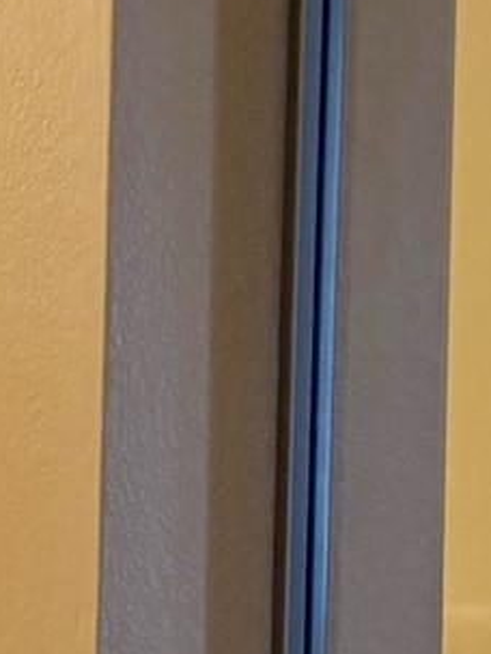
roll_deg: +1.0
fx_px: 2591
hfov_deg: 9.5
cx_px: -717
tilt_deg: -4.5
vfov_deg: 14.2
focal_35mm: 137
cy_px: 620
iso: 125
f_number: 1.6
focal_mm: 5.96
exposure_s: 1/120
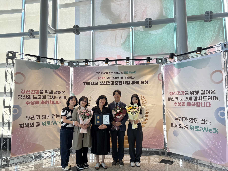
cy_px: 86
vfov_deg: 53.1
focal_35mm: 26
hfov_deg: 67.3
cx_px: 114
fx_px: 171
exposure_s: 1/233
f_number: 1.6
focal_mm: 5.96
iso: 80
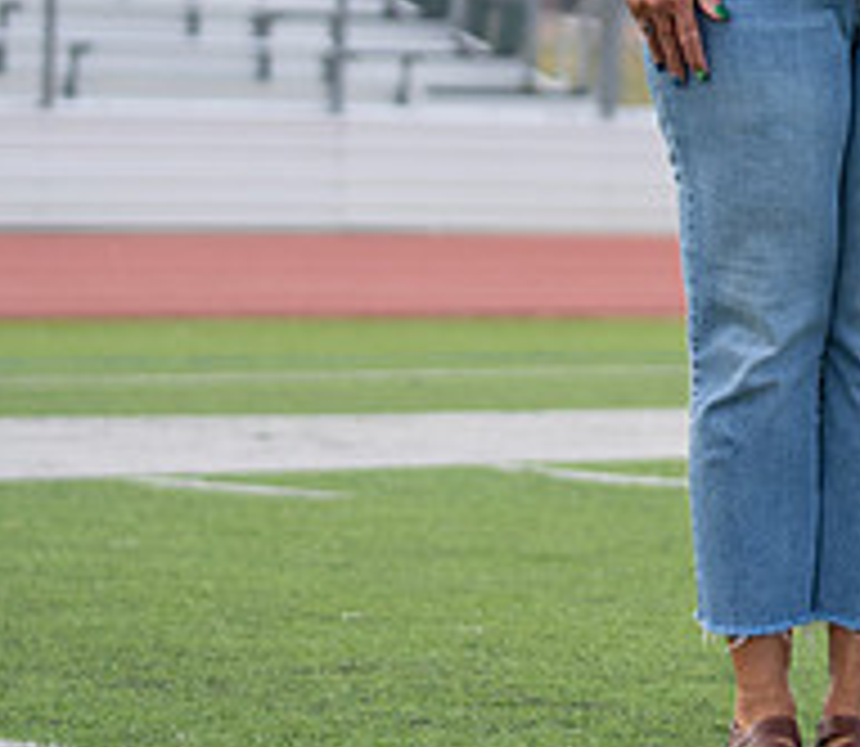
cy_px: -64
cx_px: 942
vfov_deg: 6.5
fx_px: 6504
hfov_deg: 7.5
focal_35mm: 247
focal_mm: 70
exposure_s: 1/320
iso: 100
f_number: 2.8
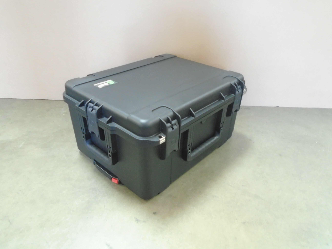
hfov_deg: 67.3
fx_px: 249
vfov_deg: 53.1
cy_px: 124
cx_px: 166
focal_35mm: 26
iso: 400
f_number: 3.2
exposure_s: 1/13
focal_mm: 4.6
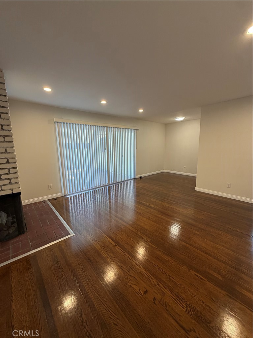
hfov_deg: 85.7
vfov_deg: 102.1
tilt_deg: -9.8
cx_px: 126
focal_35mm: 14
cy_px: 169
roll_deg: +0.4
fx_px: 136
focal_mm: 2.22
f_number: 2.2
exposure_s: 1/120
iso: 250
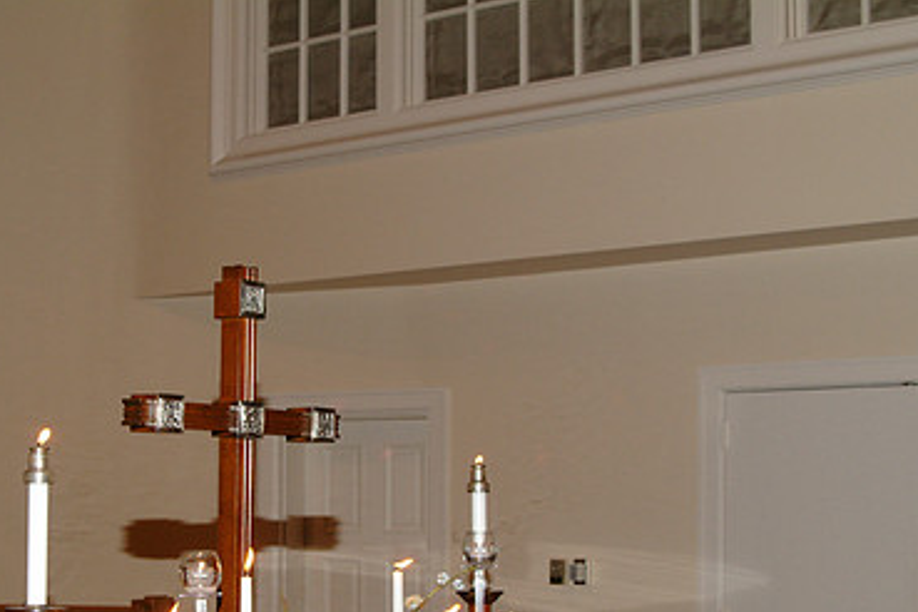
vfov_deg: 20.4
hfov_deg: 30.5
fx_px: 1683
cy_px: 479
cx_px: 388
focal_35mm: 66
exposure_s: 1/60
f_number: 5.6
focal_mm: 28
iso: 400
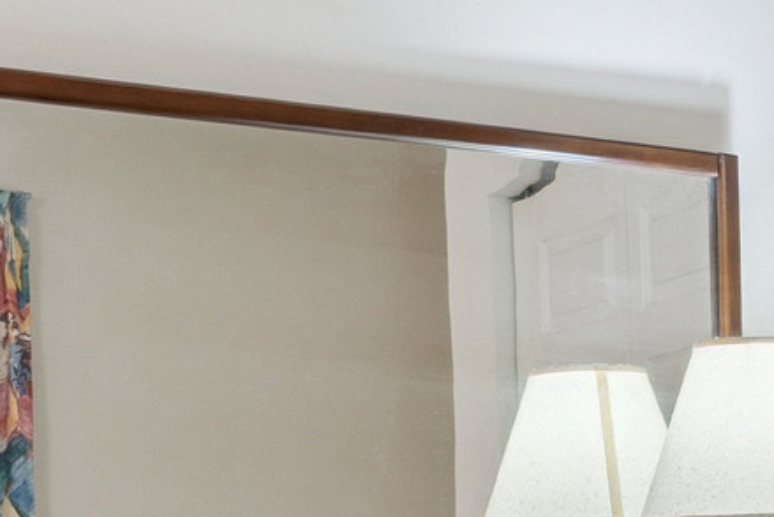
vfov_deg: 11.3
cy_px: 631
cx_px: 1238
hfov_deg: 15.5
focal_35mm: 119
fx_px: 2559
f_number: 8
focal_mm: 17
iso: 250
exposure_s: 1/8
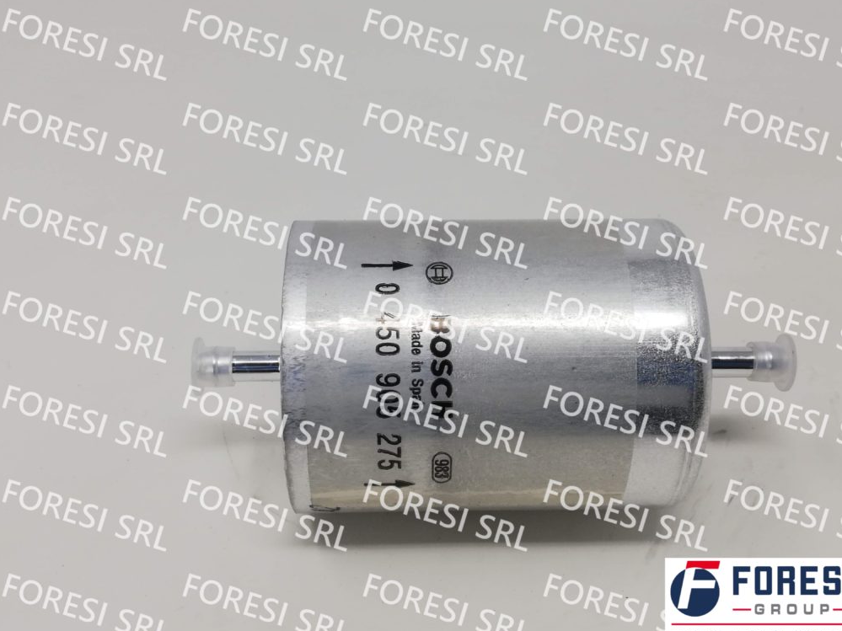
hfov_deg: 45.8
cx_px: 428
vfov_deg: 35.1
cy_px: 318
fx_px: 997
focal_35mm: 41
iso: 50
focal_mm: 3.81
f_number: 2.2
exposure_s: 1/121
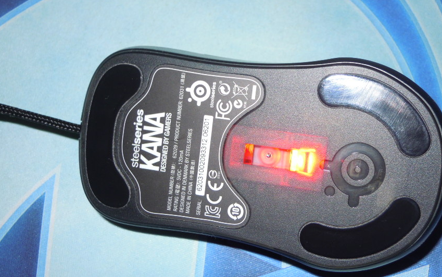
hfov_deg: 43.4
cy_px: 161
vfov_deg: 28.0
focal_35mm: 46
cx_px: 247
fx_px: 554
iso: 100
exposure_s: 1/30
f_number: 3
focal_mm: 6.4
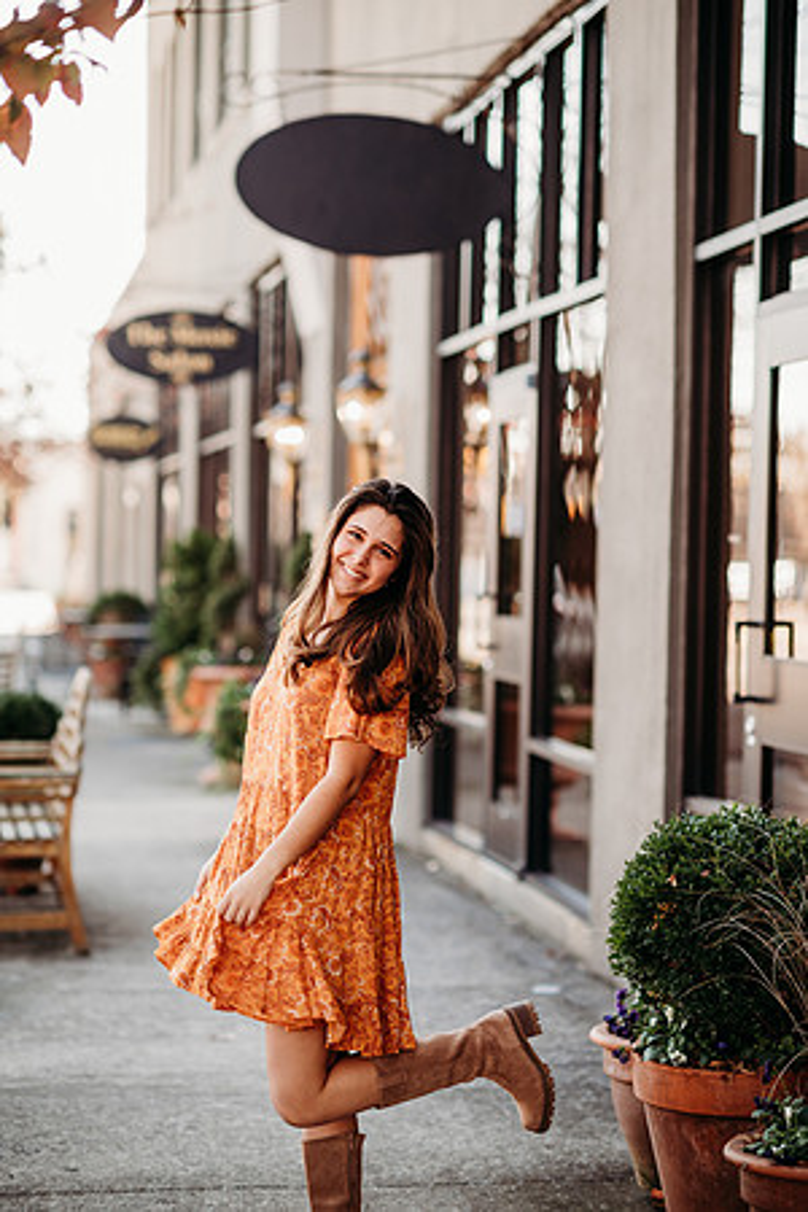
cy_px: 606
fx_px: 2861
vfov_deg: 23.9
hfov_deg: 16.1
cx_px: 404
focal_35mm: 85
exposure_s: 1/250
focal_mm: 85
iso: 125
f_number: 2
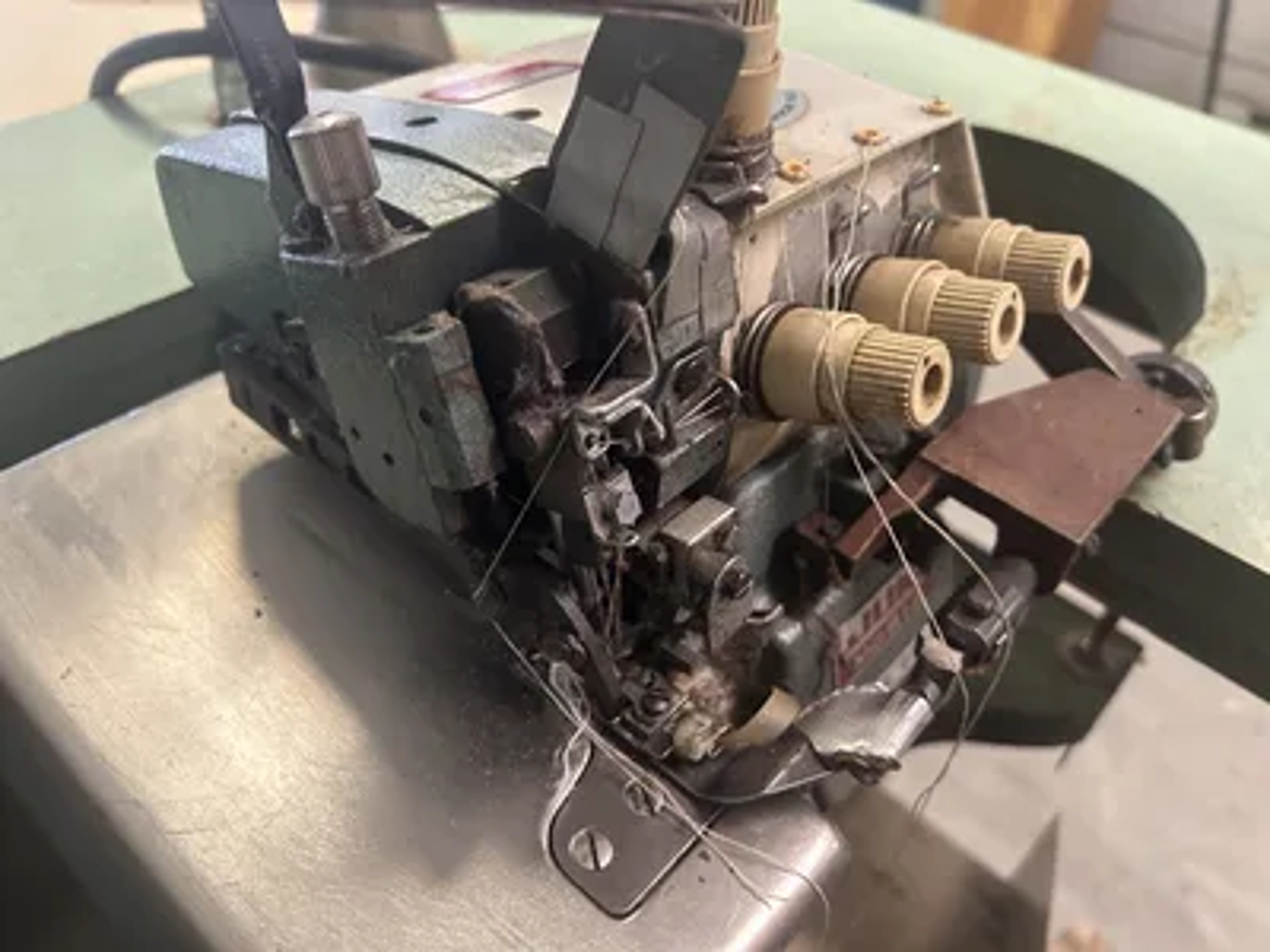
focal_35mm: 26
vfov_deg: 53.1
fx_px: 954
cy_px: 476
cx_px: 635
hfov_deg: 67.3
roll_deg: -3.9
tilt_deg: -42.5
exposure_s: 1/60
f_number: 1.5
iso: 400
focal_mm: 5.7
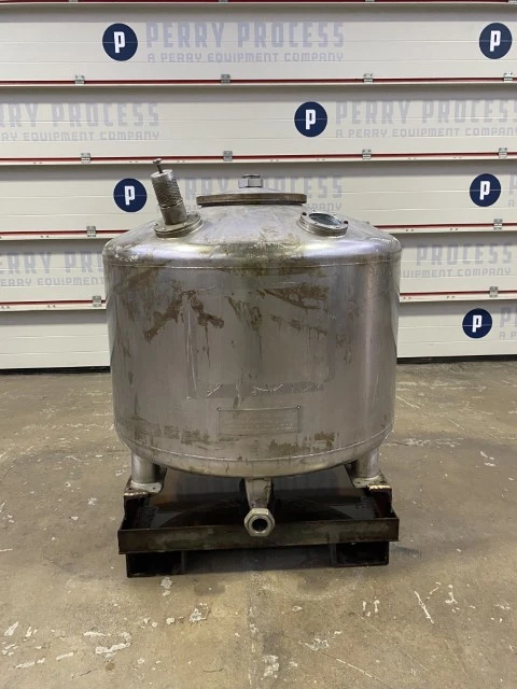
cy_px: 344
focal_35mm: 26
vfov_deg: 67.3
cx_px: 258
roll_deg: +1.9
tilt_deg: -10.6
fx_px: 518
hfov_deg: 53.1
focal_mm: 4.25
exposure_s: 1/60
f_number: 1.8
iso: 250
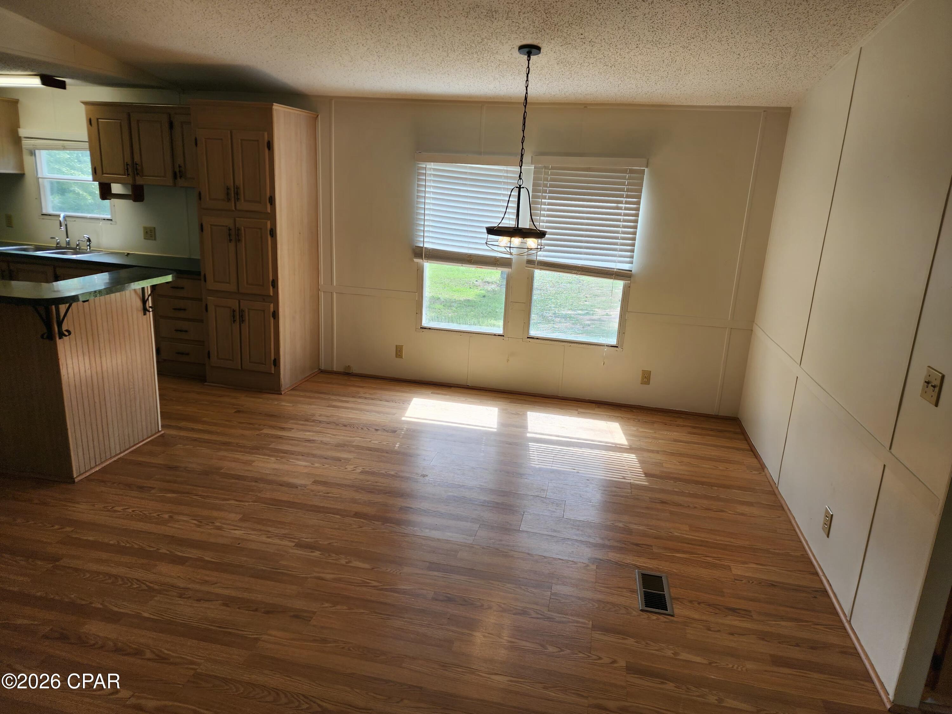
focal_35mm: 23
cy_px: 357
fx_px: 633
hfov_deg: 73.9
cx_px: 476
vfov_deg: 58.9
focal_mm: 6.4
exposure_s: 1/120
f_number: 1.8
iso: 25
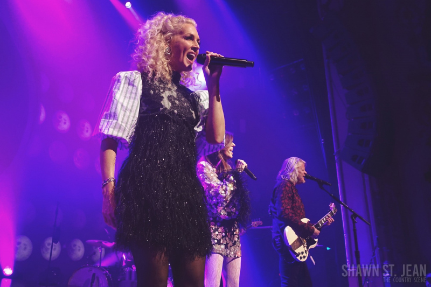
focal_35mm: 24
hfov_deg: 73.8
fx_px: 287
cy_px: 144
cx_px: 216
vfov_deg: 53.1
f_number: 2.5
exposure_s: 1/100
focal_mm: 8.8
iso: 1250
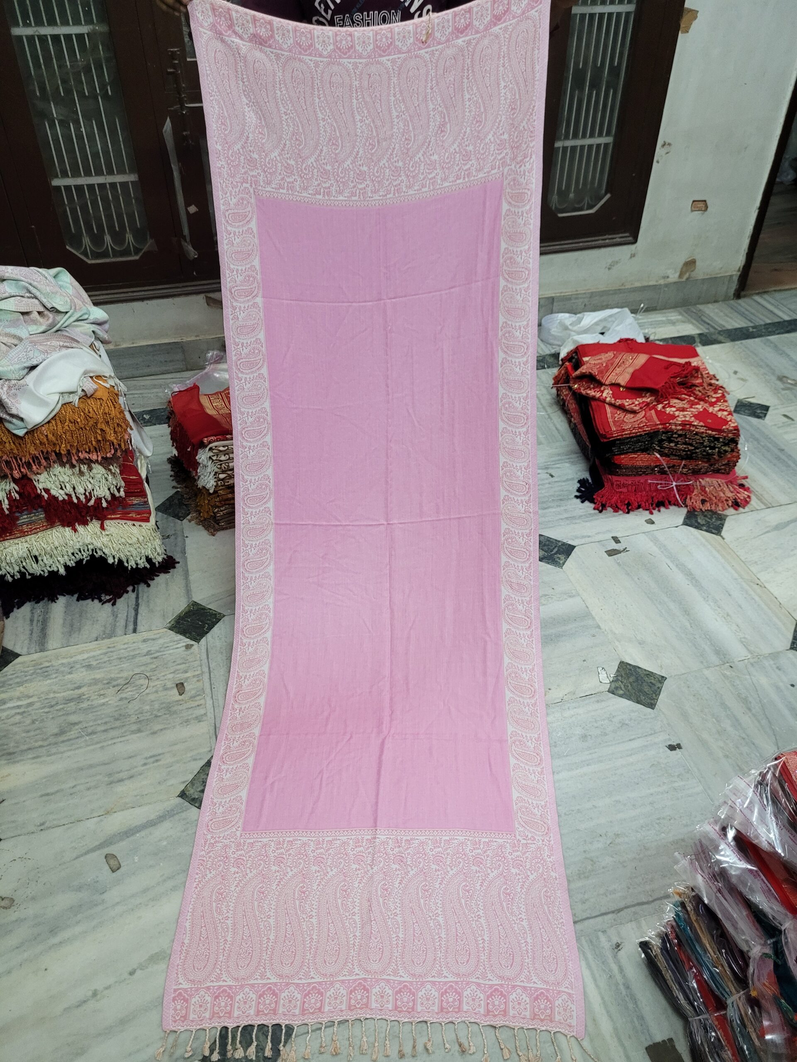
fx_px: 798
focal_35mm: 26
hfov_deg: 53.1
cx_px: 398
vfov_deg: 67.3
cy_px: 531
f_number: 1.8
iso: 640
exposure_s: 1/50
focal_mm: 5.4
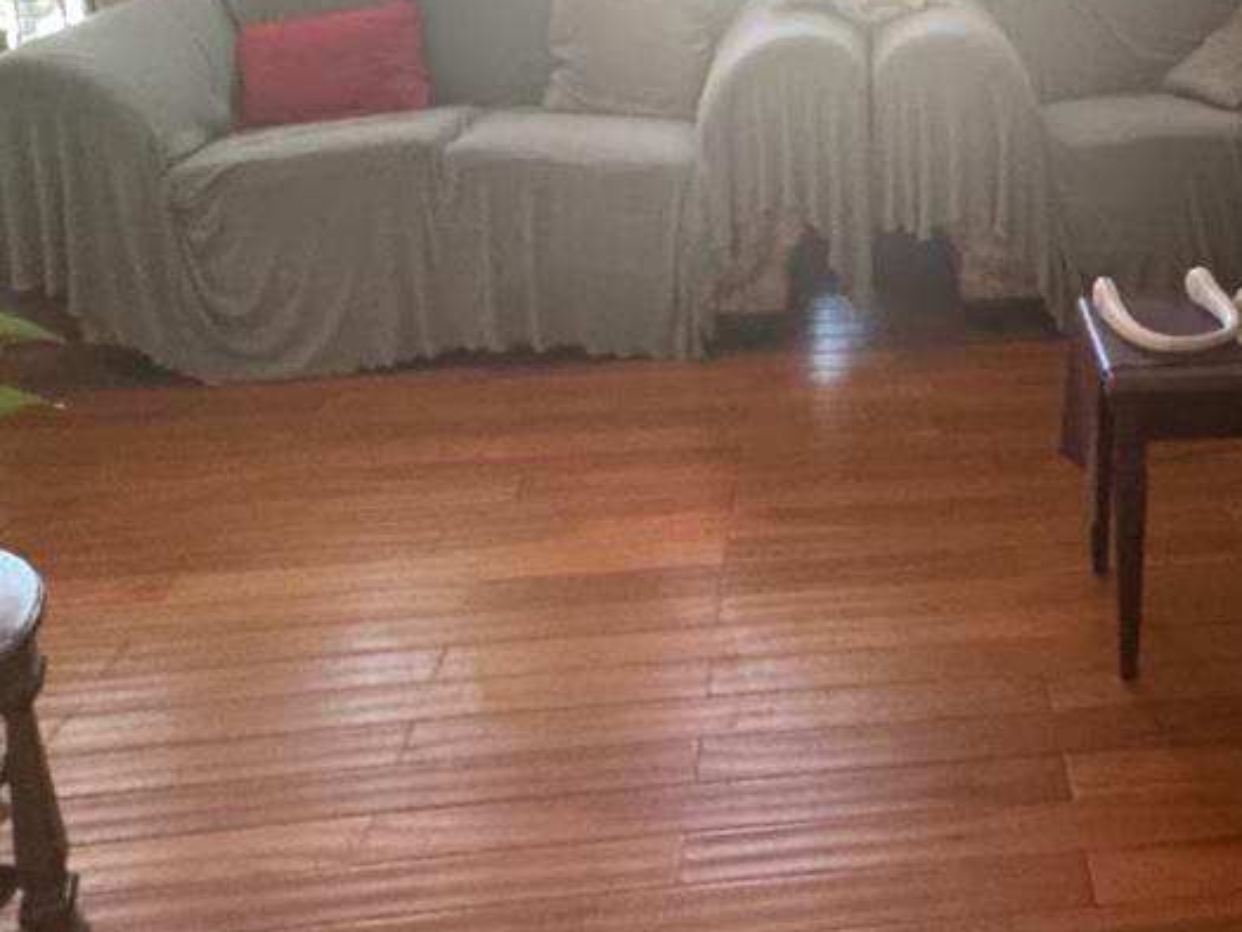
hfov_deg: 44.0
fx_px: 1436
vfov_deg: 33.2
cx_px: 1036
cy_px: 15
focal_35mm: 40
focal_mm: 2.22
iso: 500
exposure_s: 1/60
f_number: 2.2
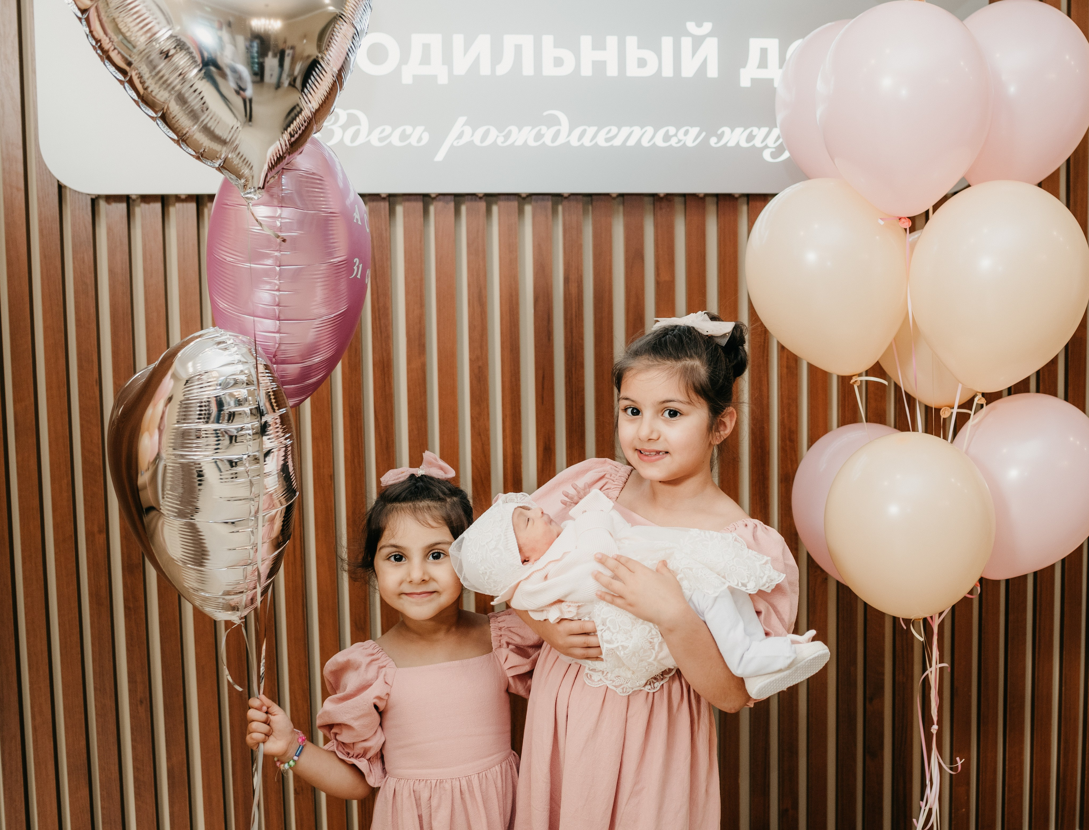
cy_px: 424
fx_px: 1303
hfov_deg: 45.1
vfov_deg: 35.3
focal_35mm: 41
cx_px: 661
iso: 320
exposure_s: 1/160
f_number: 3.5
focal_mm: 35
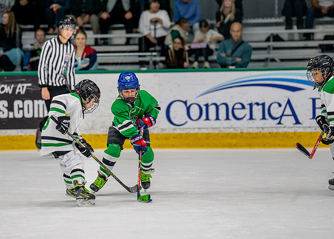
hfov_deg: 9.9
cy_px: 108
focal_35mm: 203
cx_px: 131
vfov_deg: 7.1
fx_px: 1929
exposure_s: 1/1250
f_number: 2.8
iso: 1000
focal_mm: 155
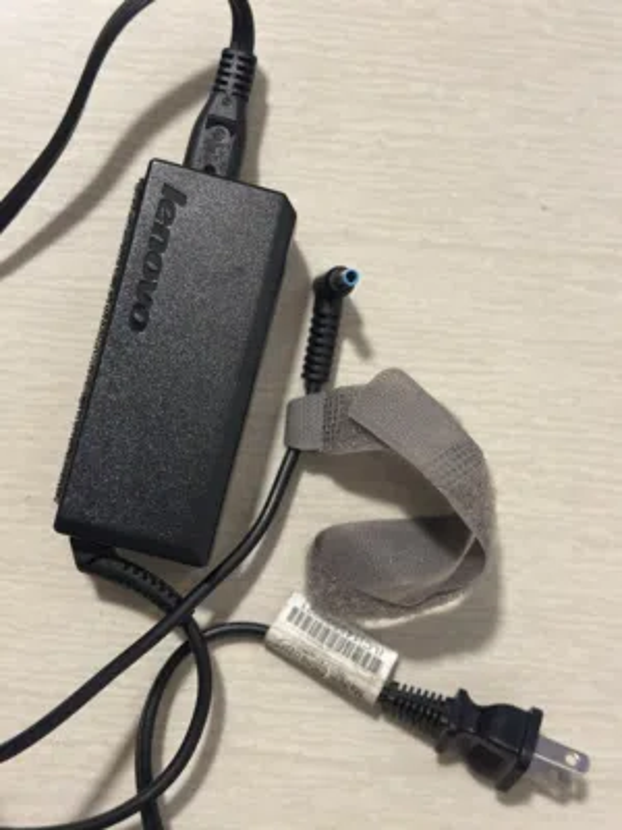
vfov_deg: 39.7
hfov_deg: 30.3
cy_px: 415
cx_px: 311
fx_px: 1150
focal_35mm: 48
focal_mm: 6.86
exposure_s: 1/33
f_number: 1.78
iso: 400
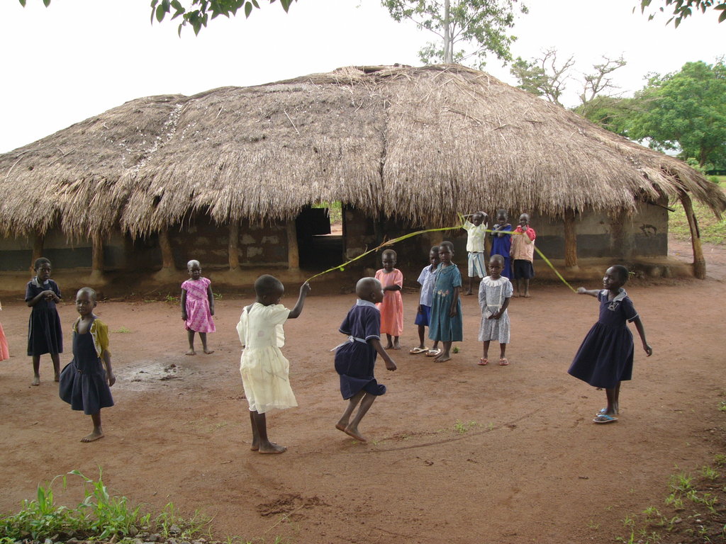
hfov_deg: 51.4
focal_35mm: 36
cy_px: 272
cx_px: 363
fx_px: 755
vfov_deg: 39.7
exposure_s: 1/160
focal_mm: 6
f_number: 2.8
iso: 50
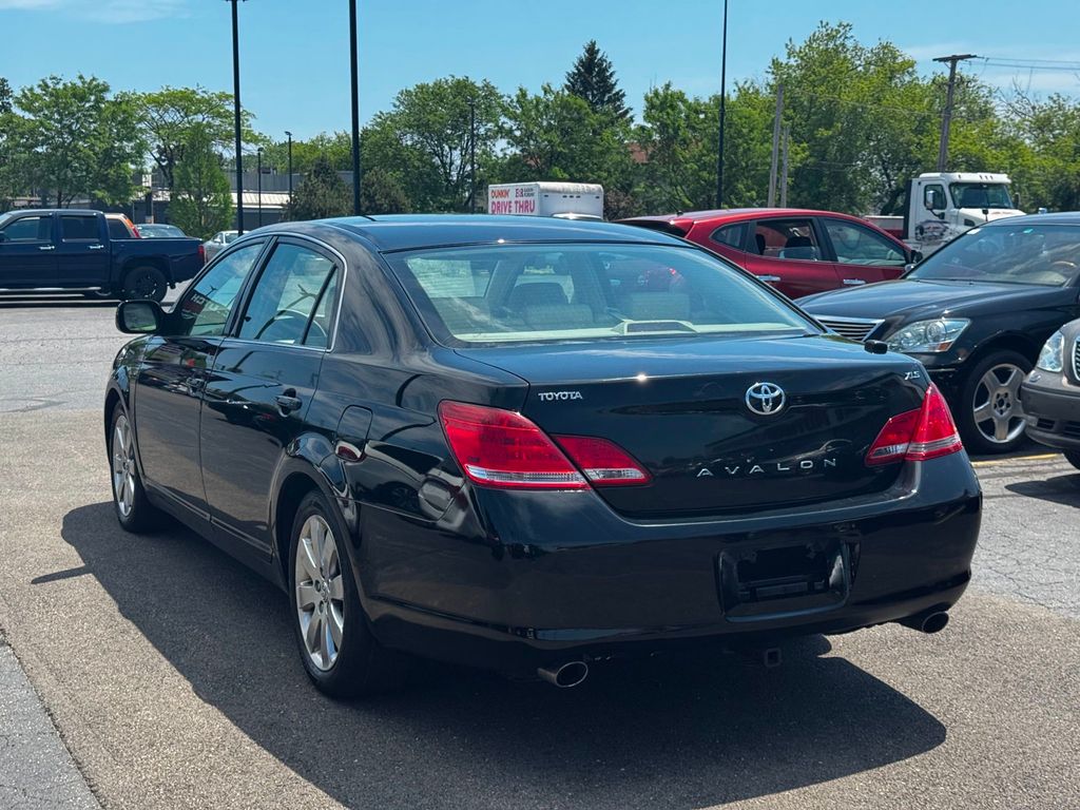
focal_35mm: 48
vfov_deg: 30.3
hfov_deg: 39.7
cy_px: 405
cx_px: 540
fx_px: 1498
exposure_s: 1/2833
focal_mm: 6.76
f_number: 1.78
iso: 64
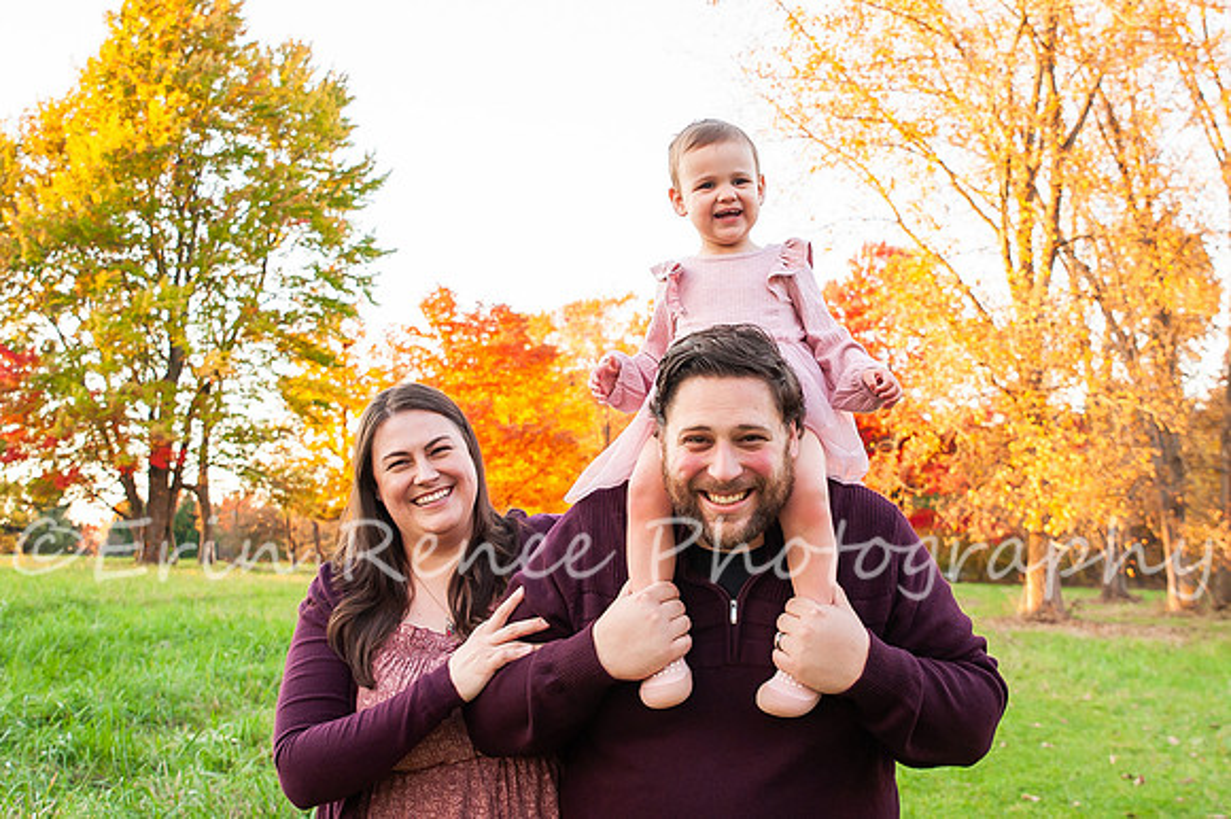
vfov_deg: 31.9
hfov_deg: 46.7
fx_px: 1426
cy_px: 317
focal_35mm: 42
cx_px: 659
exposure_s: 1/200
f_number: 4.5
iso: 640
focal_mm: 26
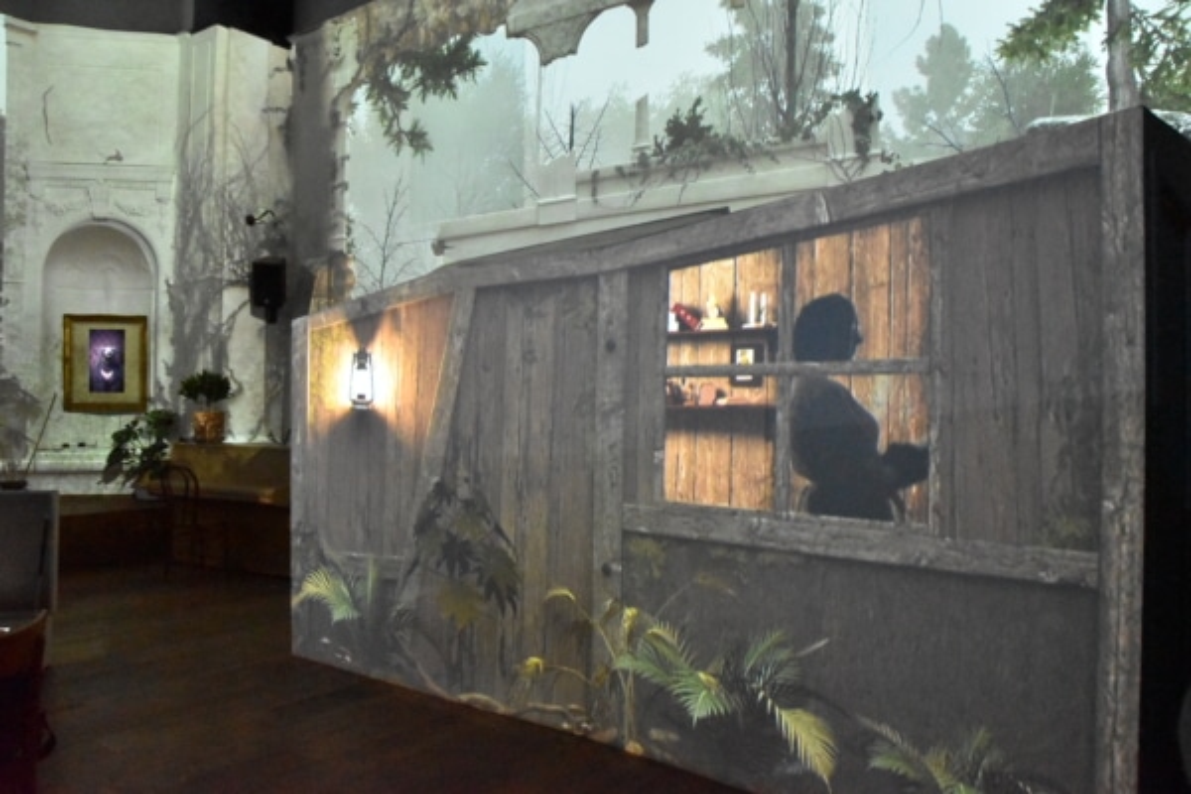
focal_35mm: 27
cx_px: 596
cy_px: 397
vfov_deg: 47.9
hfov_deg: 67.4
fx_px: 893
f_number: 5.6
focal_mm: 18
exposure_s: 1/125
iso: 12800
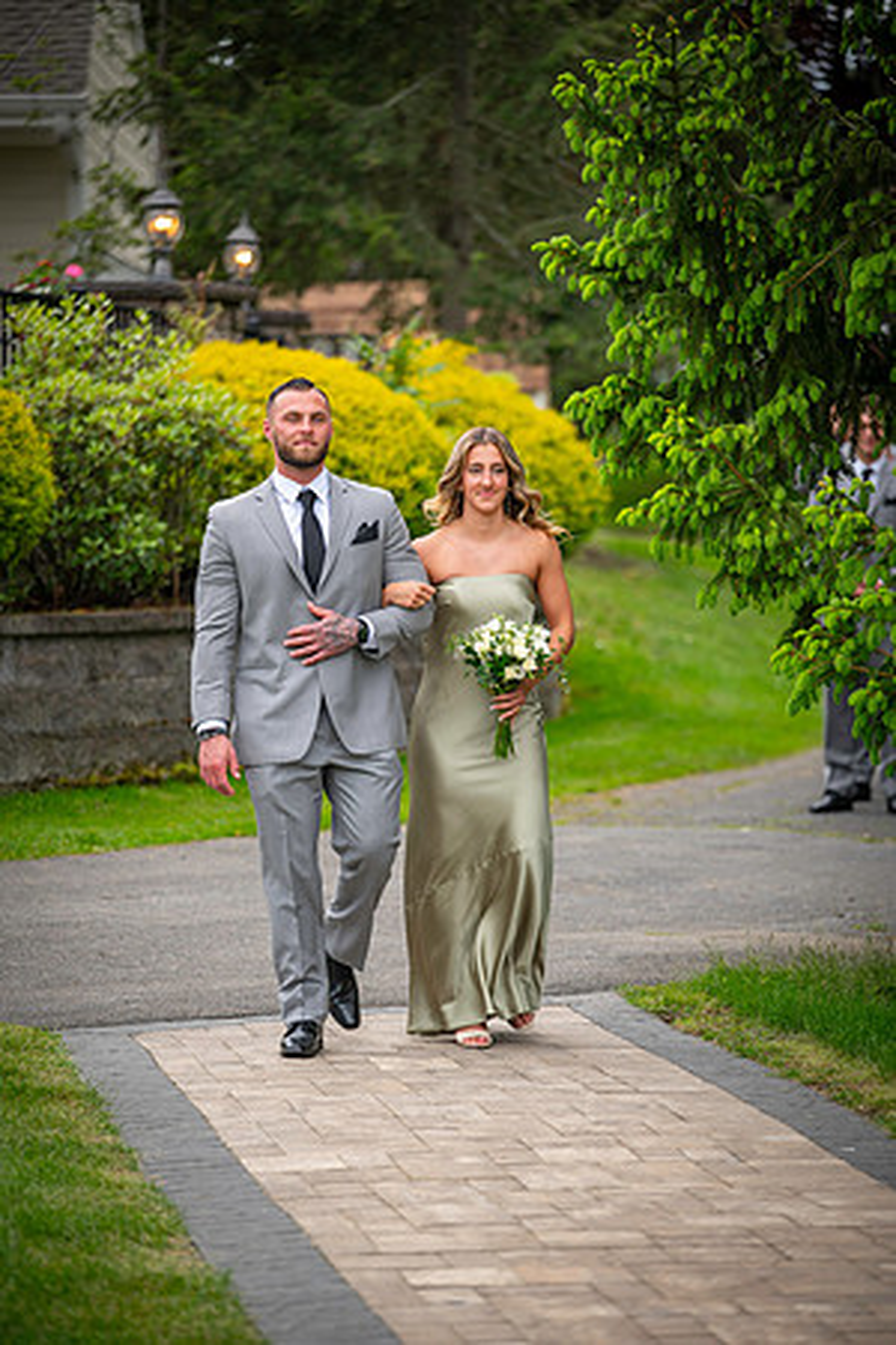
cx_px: 448
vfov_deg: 13.7
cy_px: 672
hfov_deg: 9.1
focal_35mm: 150
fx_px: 5600
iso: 100
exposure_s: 1/320
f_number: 2.8
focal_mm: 150
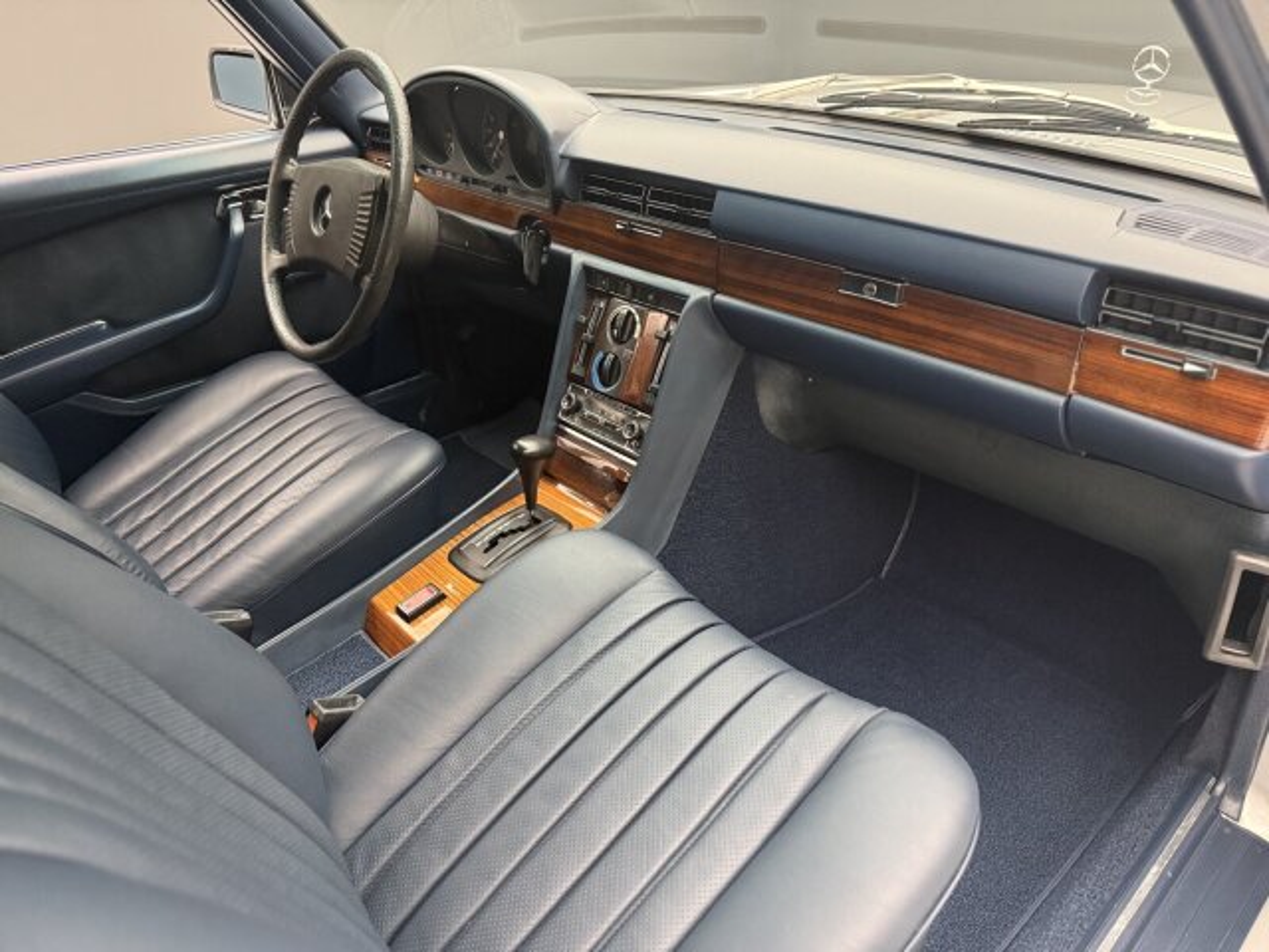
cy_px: 476
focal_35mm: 24
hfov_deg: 71.6
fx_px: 880
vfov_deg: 56.8
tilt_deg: -30.9
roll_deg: +3.4
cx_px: 634
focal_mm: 6.76
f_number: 1.78
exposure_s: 1/49
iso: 800
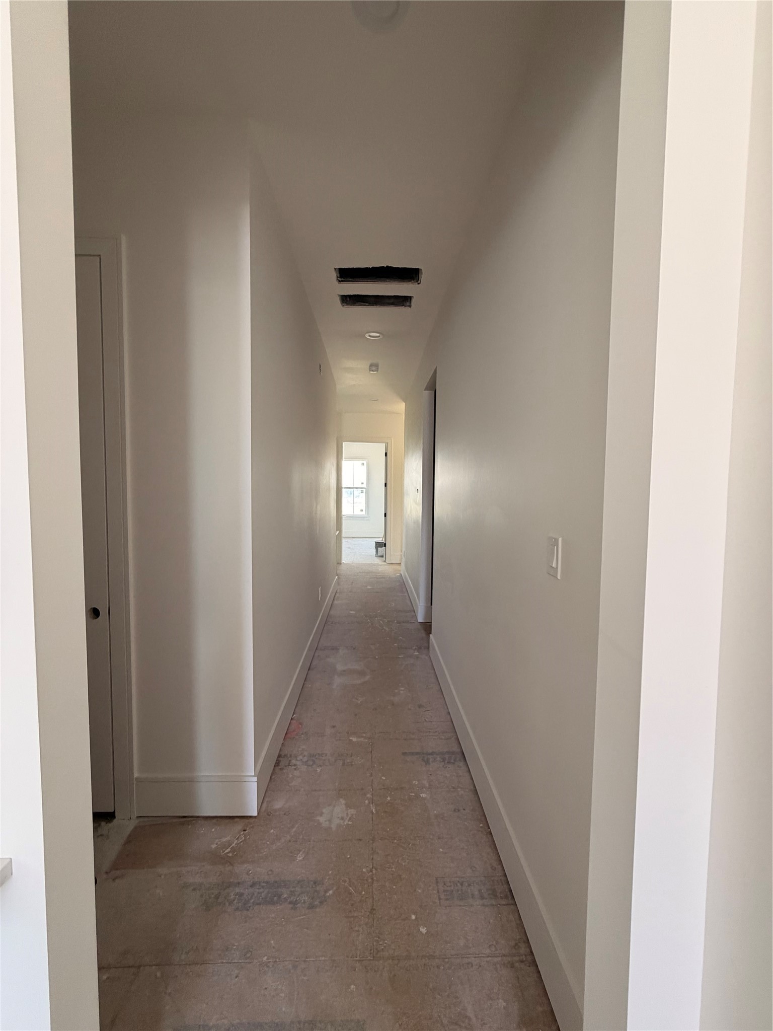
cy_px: 516
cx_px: 386
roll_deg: -1.2
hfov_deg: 85.7
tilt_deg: -2.4
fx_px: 417
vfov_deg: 102.1
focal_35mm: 14
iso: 320
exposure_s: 1/121
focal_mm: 2.22
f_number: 2.2
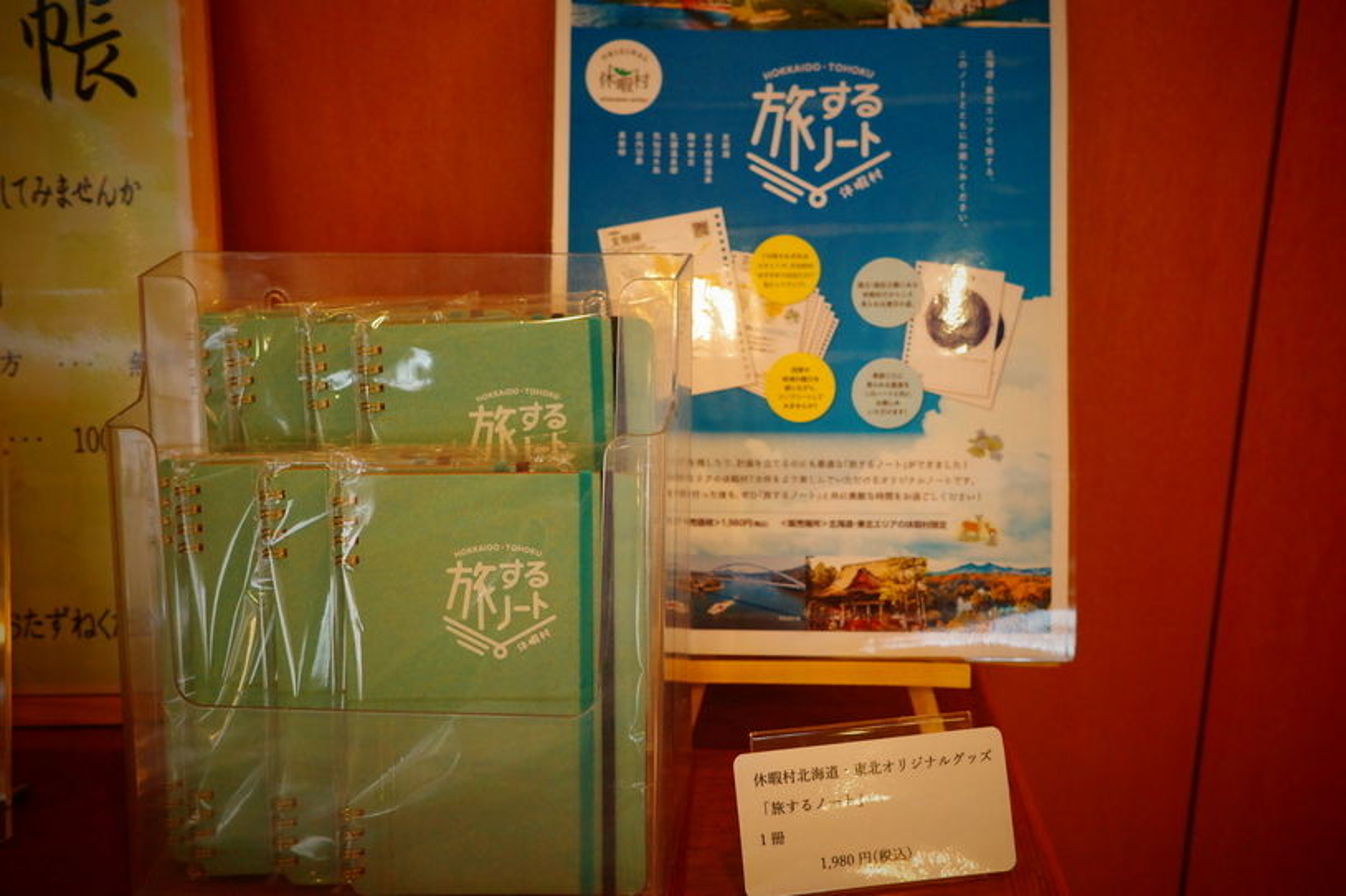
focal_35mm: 40
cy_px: 448
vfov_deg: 33.4
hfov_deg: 48.5
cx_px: 673
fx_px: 1495
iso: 2500
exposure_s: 1/60
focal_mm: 26
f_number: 2.8
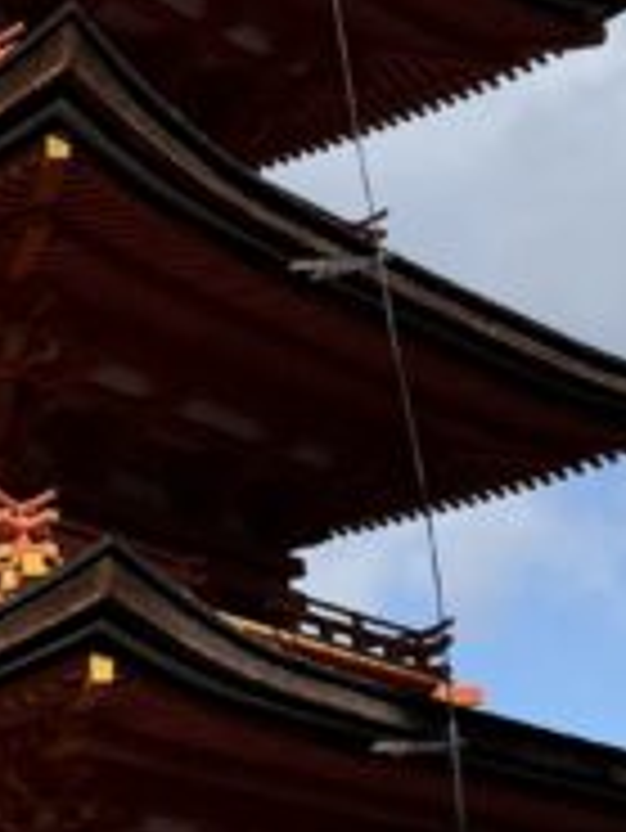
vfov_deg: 14.6
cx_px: -117
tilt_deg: +11.3
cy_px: 778
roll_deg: +2.5
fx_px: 3203
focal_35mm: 133
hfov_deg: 11.0
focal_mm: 6.76
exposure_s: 1/5714
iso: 80
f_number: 1.78
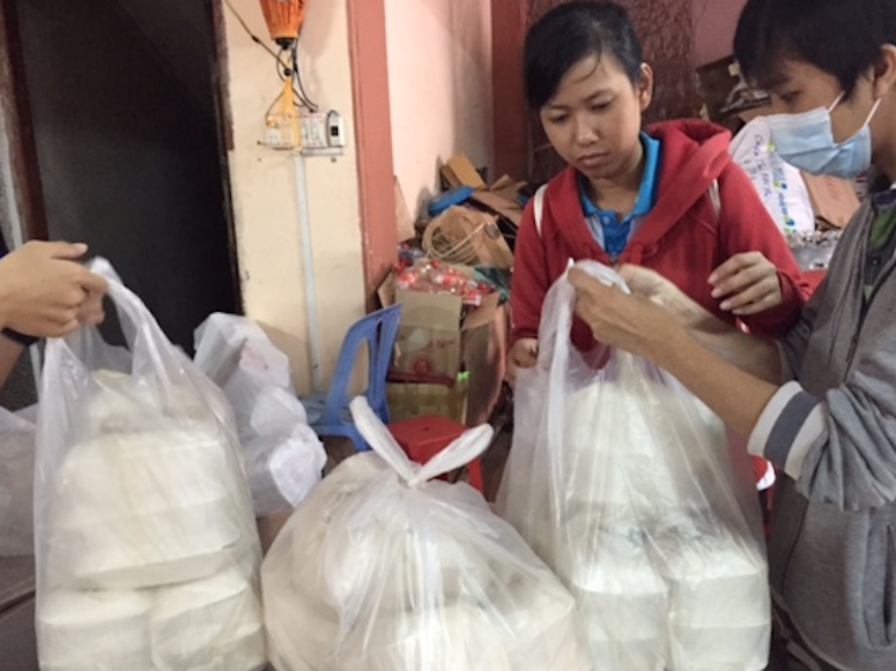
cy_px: 383
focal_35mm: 35
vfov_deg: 40.6
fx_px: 906
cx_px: 472
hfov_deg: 52.6
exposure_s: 1/15
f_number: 2.2
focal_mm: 4.15
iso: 320
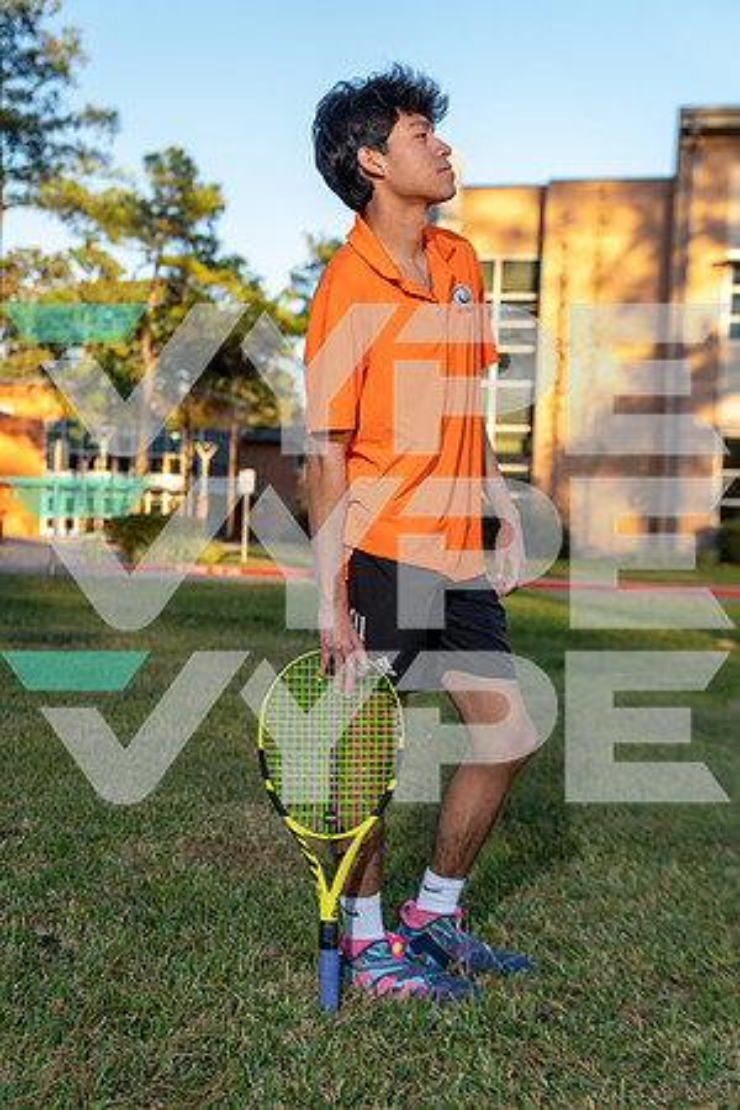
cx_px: 370
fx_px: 1387
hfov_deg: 29.9
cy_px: 555
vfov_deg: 43.6
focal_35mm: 45
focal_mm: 45
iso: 200
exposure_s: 1/250
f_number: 3.2
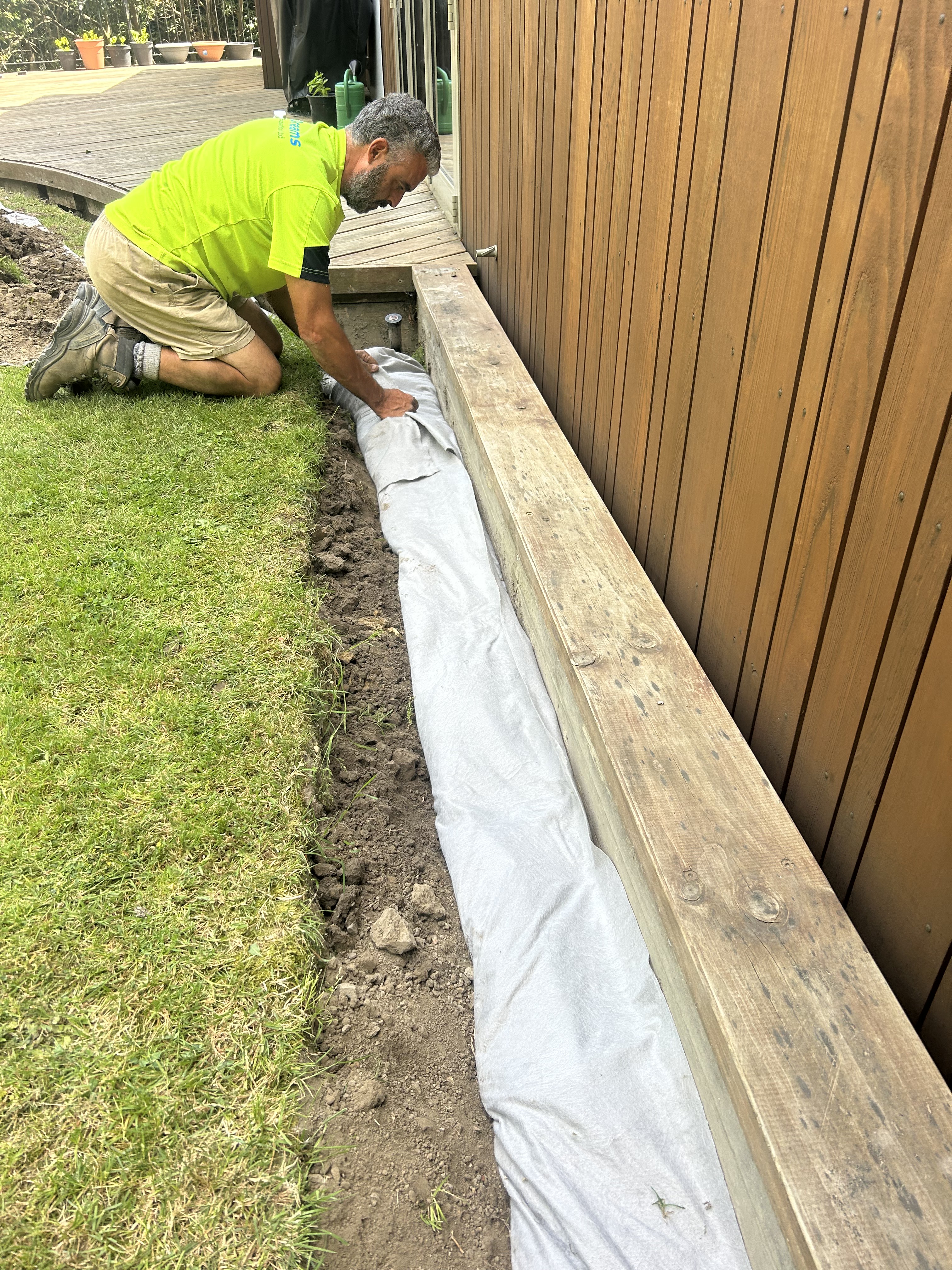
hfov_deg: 53.1
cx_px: 476
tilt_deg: -36.5
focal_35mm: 26
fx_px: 953
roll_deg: +0.2
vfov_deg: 67.3
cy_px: 635
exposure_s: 1/349
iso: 50
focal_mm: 5.7
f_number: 1.5
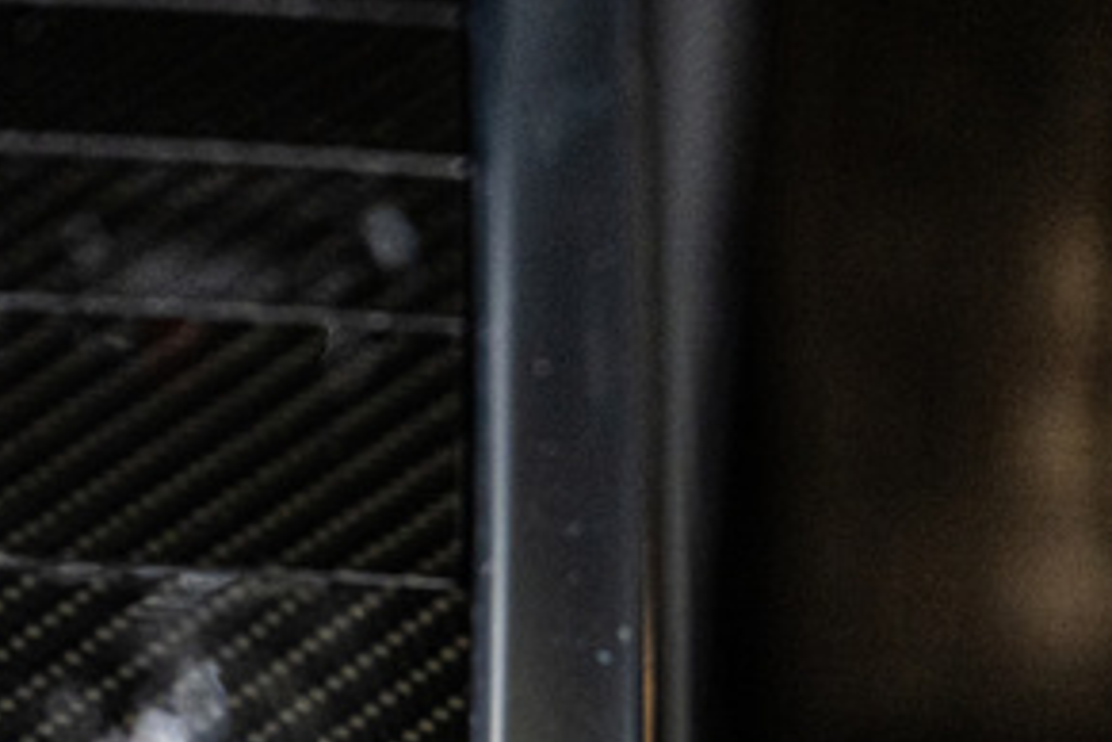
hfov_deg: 8.9
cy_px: 1117
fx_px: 6949
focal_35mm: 225
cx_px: -701
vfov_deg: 6.0
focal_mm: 64
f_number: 2.8
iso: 1600
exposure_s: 1/160
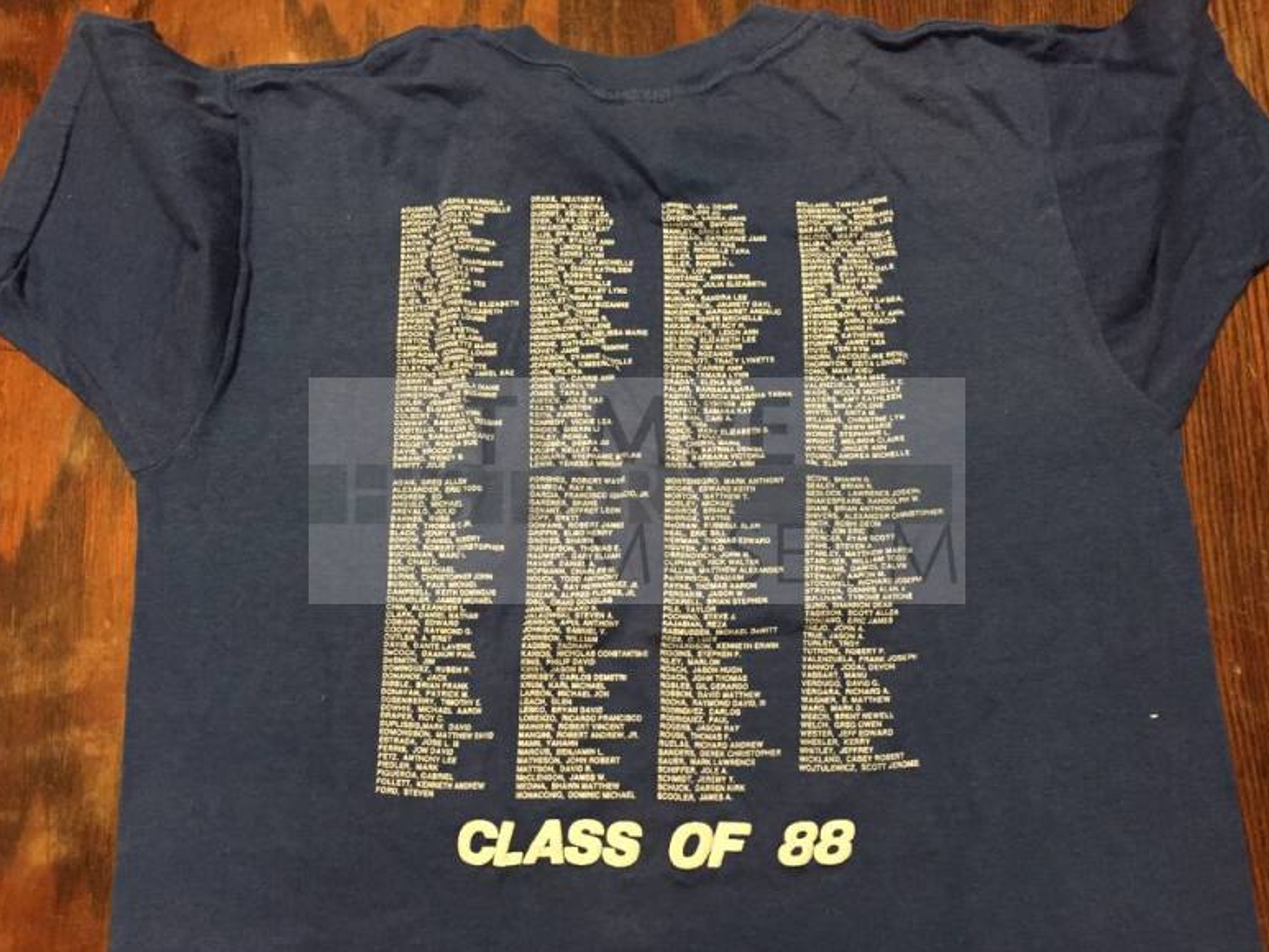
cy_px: 491
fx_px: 1100
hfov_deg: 60.0
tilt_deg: -77.8
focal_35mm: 30
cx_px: 637
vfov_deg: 46.8
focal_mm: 4.15
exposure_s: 1/17
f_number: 2.2
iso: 250
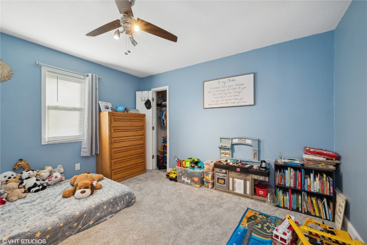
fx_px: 143
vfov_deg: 81.3
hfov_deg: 104.2
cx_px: 184
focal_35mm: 14
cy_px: 122
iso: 200
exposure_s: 1/5
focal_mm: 14
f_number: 8
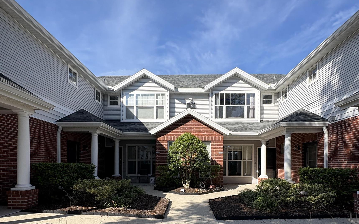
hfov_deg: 85.1
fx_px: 196
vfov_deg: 57.0
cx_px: 181
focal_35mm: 20
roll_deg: -0.4
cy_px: 165
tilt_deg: +0.7
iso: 40
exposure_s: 1/1506
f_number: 2.2
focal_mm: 2.22
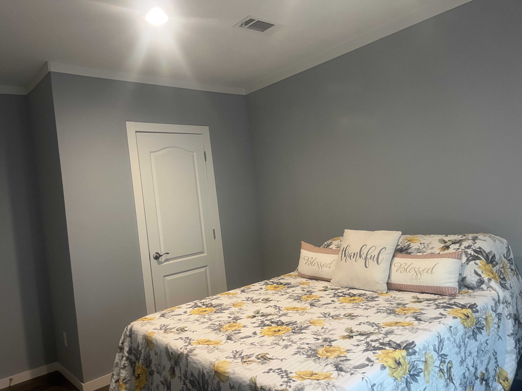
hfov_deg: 67.3
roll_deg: +6.5
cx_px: 261
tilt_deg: +0.2
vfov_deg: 53.1
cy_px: 196
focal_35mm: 26
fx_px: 392
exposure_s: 1/60
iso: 100
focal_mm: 5.1
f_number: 1.6
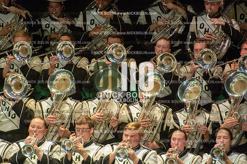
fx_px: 2743
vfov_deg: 3.4
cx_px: 124
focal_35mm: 400
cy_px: 82
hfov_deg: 5.2
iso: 8000
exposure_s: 1/320
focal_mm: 400
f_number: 5.6
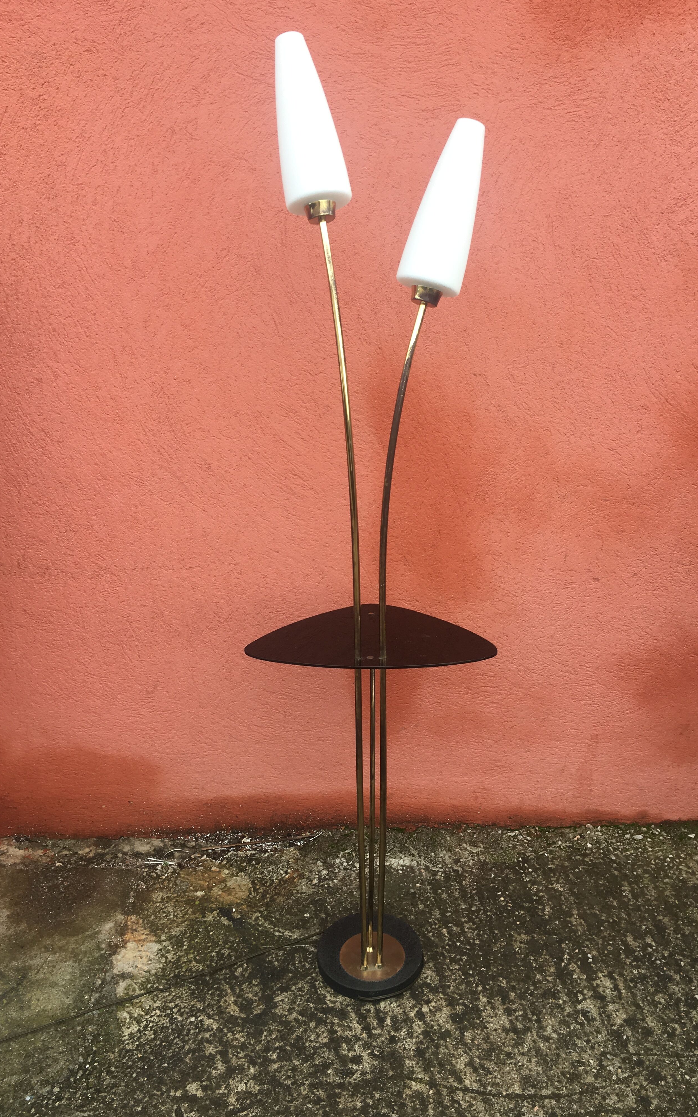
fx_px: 943
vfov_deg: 61.2
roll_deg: -0.5
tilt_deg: -20.2
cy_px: 556
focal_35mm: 31
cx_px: 371
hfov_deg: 40.6
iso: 25
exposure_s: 1/211
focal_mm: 4.15
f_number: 2.2
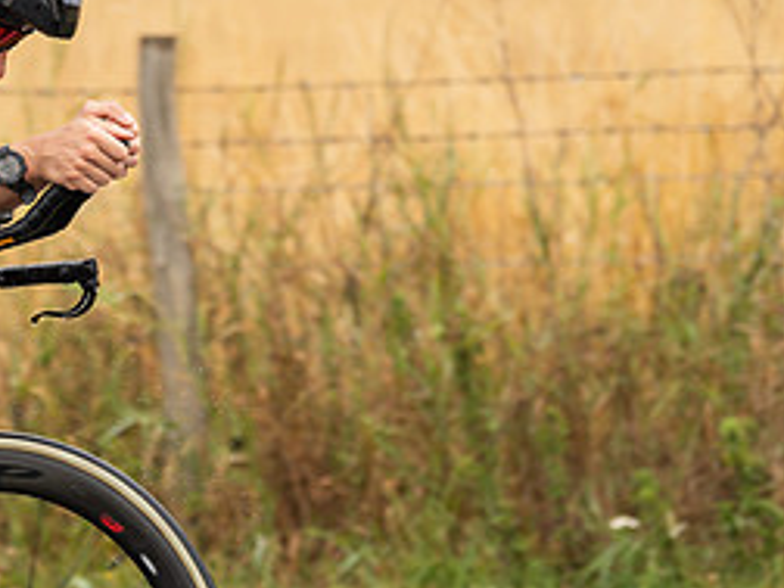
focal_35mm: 283
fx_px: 6410
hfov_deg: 7.0
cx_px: -56
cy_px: 148
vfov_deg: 5.2
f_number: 2.8
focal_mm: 128
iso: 400
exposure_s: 1/800
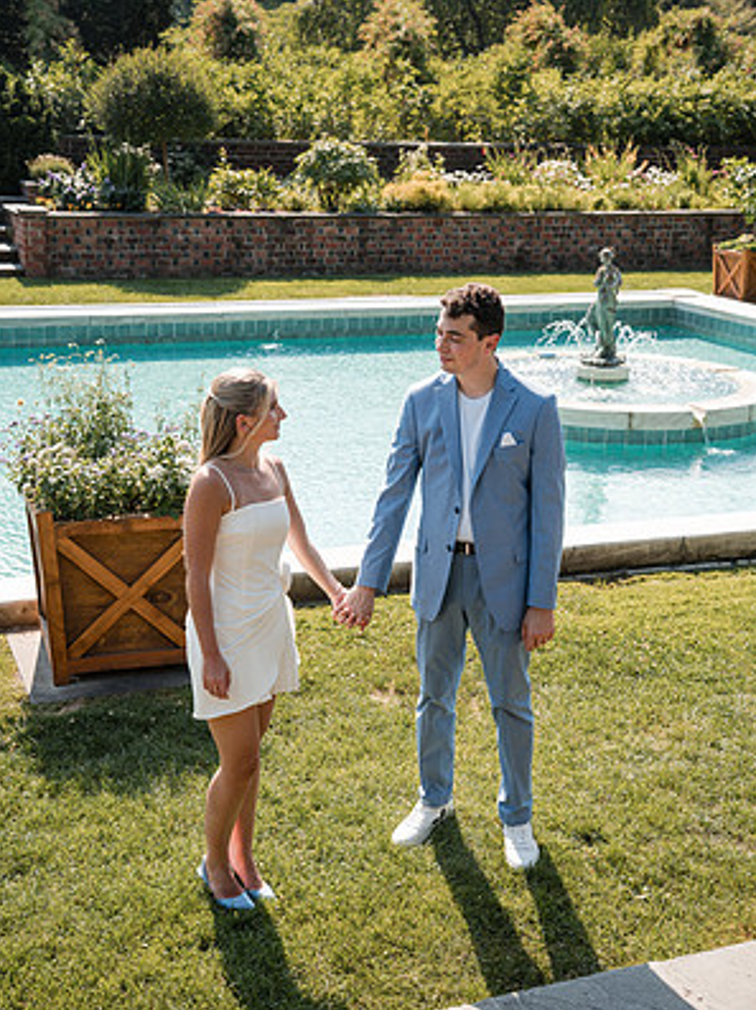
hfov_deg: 30.2
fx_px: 1400
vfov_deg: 39.7
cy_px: 471
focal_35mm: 48
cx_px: 379
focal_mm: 44
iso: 100
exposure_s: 1/250
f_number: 5
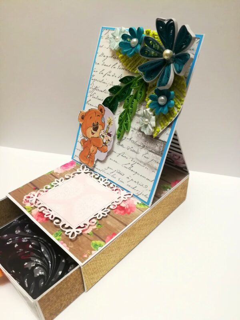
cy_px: 160
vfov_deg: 67.3
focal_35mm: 26
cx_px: 120
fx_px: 240
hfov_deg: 53.1
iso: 320
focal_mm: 3.83
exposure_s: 1/25
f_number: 2.2
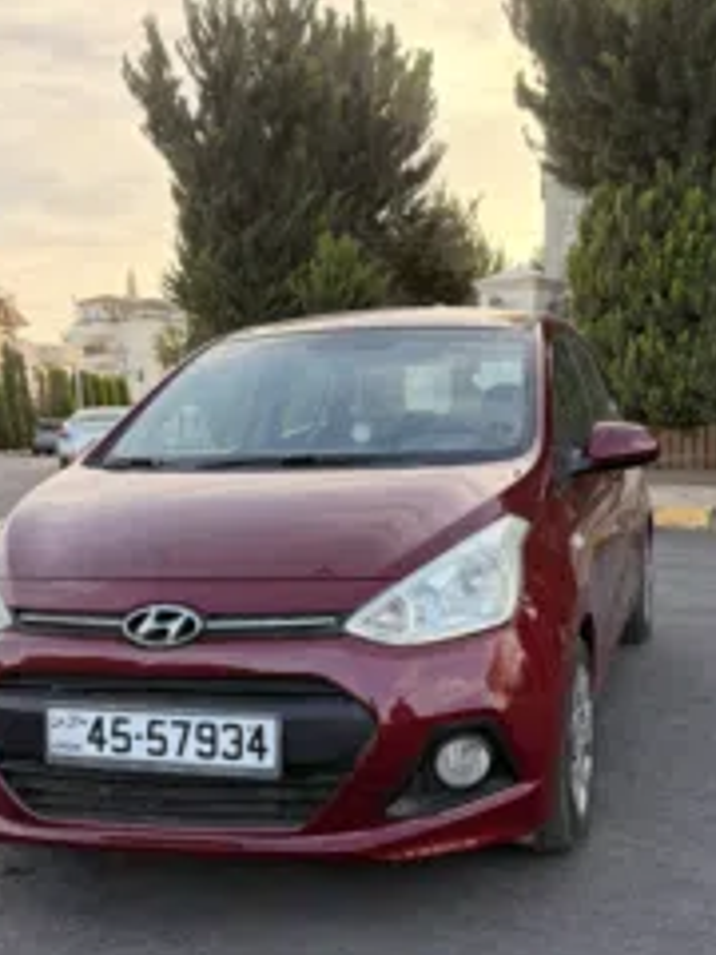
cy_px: 565
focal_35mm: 40
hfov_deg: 35.6
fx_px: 1103
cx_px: 473
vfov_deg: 46.6
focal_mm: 6.76
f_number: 1.78
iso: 100
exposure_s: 1/528
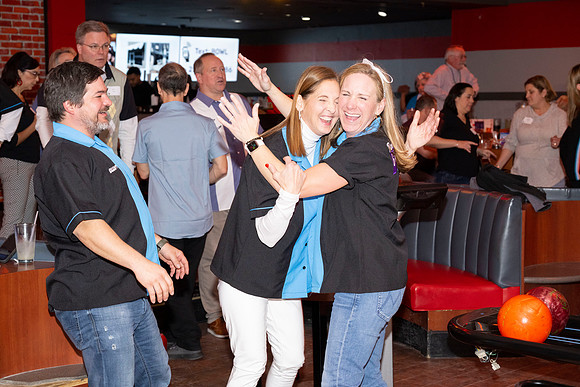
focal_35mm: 61
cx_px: 290
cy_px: 194
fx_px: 983
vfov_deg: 22.3
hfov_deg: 32.9
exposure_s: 1/100
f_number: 5.6
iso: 2000
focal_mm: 61
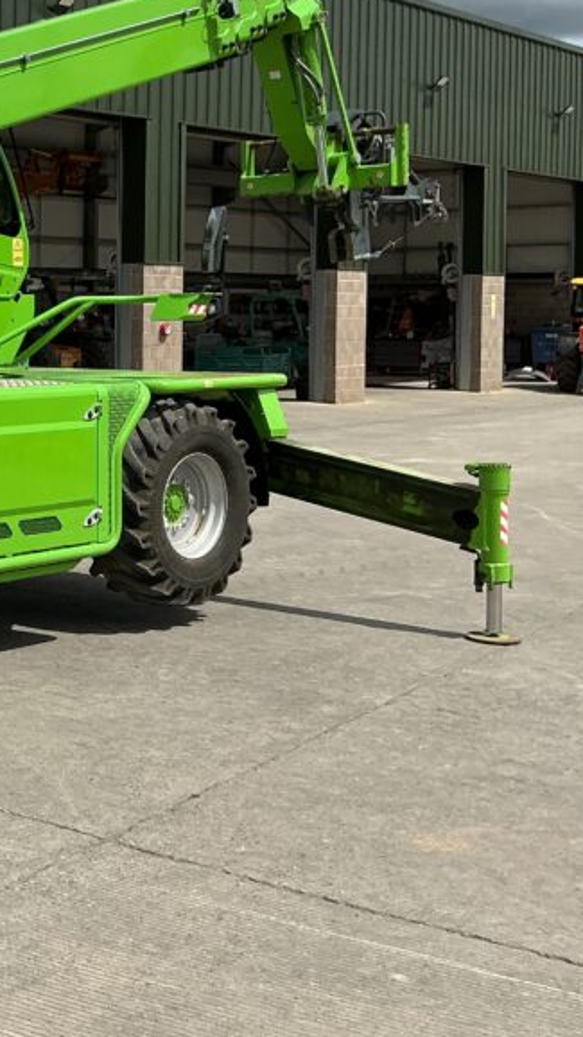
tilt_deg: -2.3
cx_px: -199
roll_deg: -0.8
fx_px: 1484
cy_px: 362
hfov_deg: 20.1
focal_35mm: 54
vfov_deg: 38.2
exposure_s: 1/2427
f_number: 1.8
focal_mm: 3
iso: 25
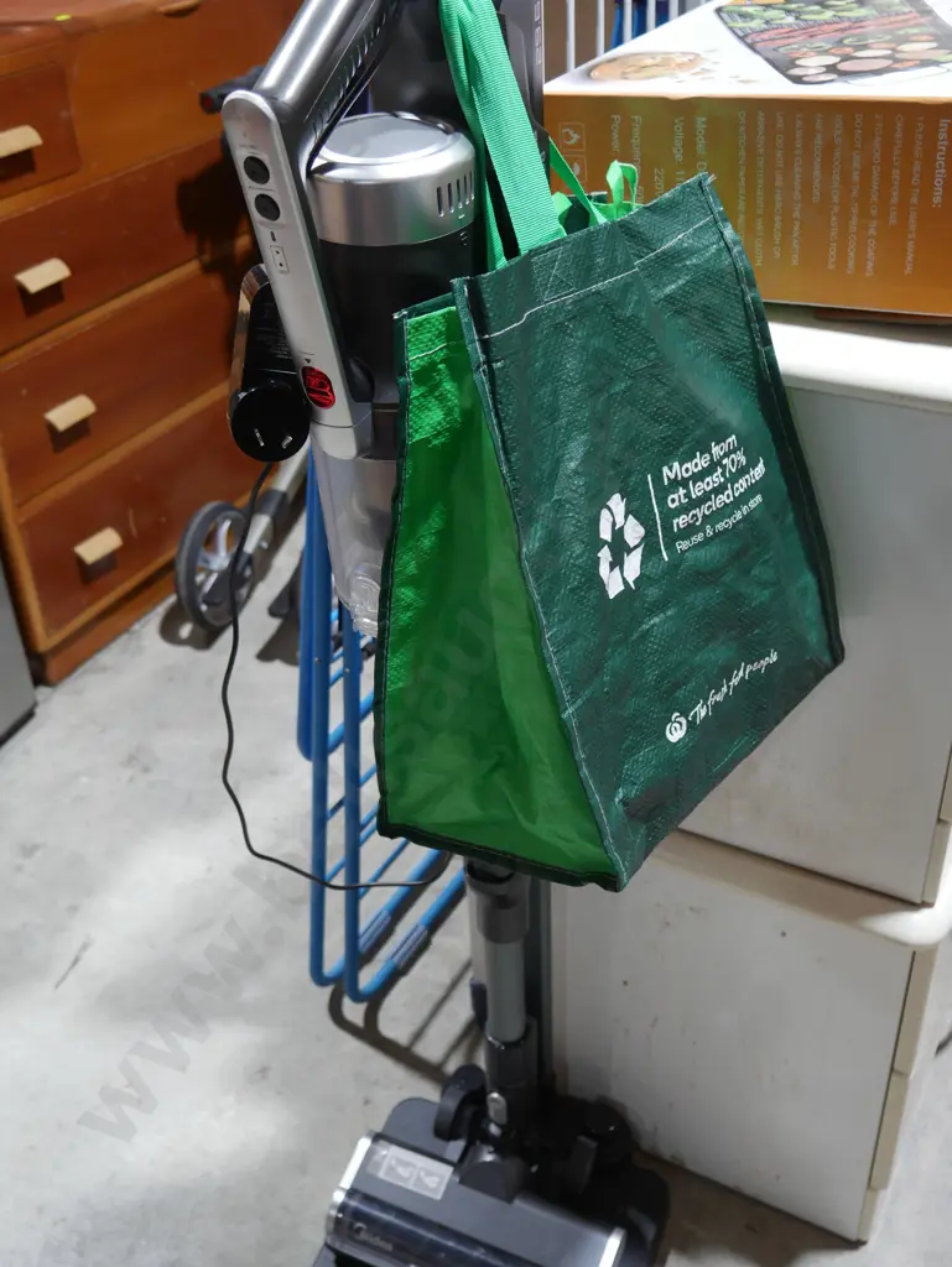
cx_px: 476
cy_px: 634
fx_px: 1466
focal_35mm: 40
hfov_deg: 36.0
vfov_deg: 46.8
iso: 400
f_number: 4.4
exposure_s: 1/60
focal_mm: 20
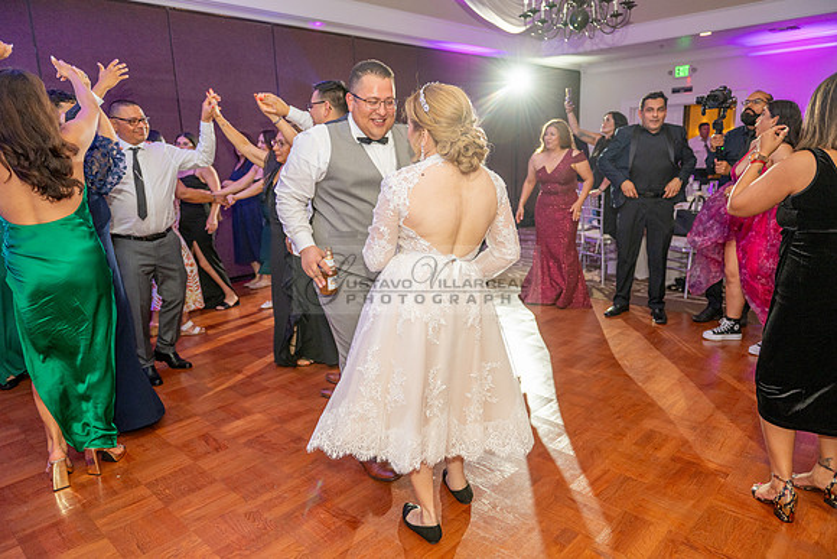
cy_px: 280
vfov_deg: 53.2
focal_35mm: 24
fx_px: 558
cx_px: 418
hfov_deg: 73.7
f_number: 2.8
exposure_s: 1/100
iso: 800
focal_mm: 24
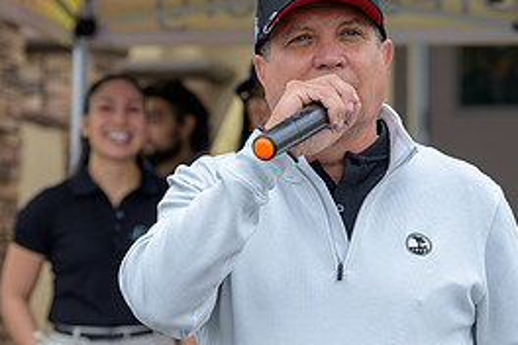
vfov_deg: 7.2
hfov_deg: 10.8
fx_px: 2748
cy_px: 222
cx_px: 365
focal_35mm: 191
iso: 100
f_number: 4
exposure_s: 1/200
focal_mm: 87
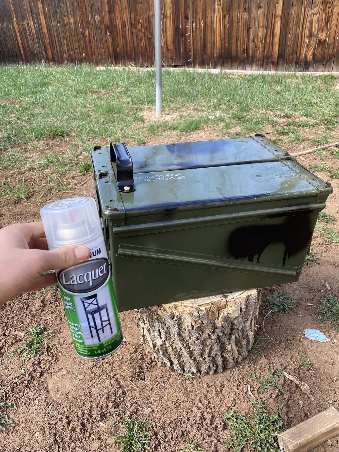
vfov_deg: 67.3
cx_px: 170
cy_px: 226
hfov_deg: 53.1
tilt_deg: -29.9
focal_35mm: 26
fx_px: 339
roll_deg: +3.5
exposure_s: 1/283
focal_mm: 4.25
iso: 32
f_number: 1.8
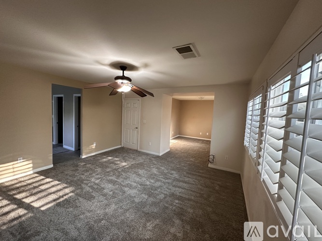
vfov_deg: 85.7
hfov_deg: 102.1
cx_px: 161
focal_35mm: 14
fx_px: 130
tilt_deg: -3.4
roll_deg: -2.2
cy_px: 120
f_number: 2.2
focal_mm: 2.22
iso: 320
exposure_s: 1/60
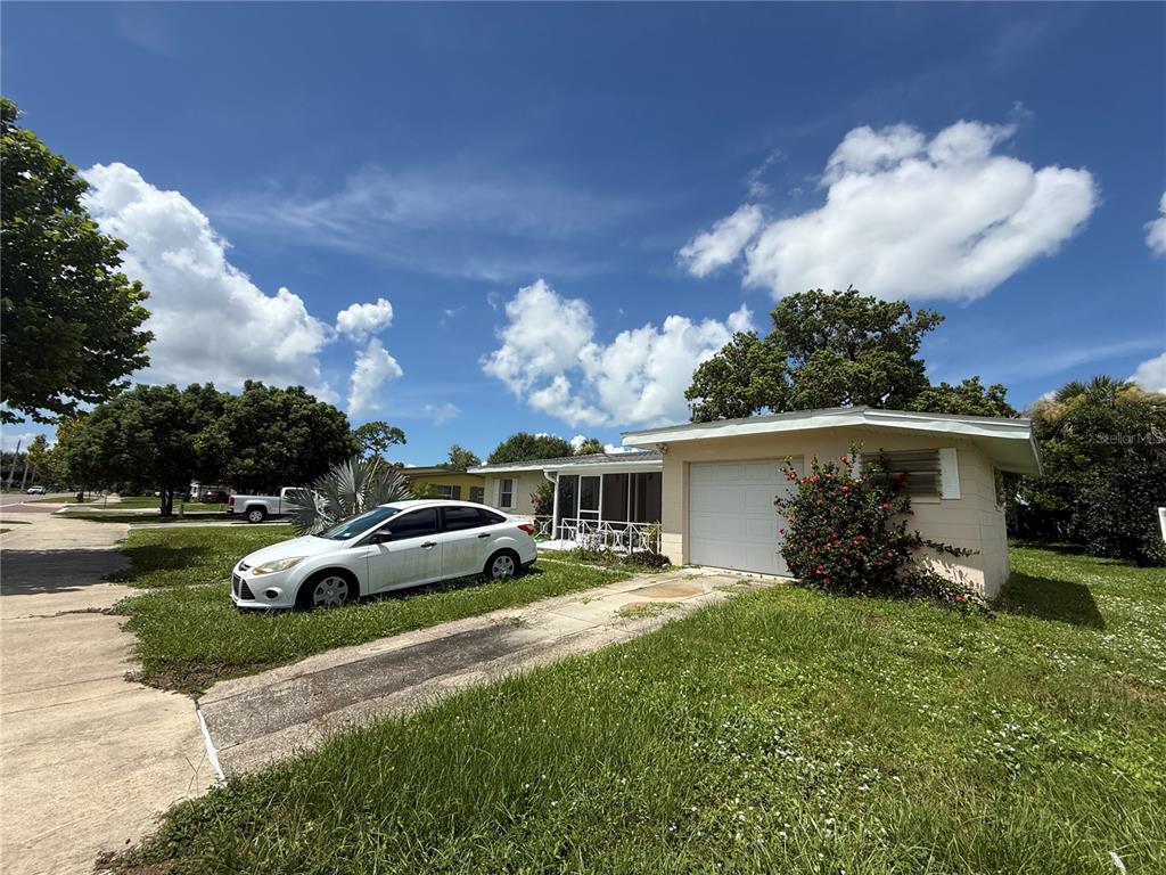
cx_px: 583
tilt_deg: +9.4
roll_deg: -2.5
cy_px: 438
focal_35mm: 14
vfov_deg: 85.7
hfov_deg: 102.1
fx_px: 472
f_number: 2.2
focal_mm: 2.22
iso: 50
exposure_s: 1/3891
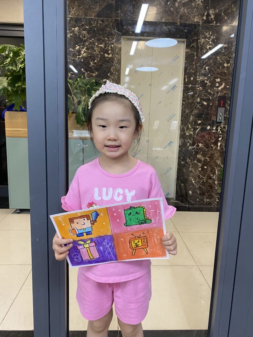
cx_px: 126
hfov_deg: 53.1
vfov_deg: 67.3
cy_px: 168
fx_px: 253
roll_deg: -2.2
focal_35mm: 26
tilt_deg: -8.9
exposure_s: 1/50
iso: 100
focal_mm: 4.25
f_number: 1.8
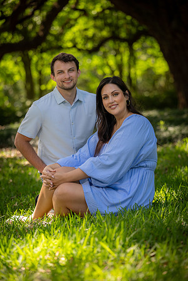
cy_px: 140
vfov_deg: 20.4
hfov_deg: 13.7
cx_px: 94
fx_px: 783
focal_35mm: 100
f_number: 3.2
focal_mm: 100
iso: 100
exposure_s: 1/125
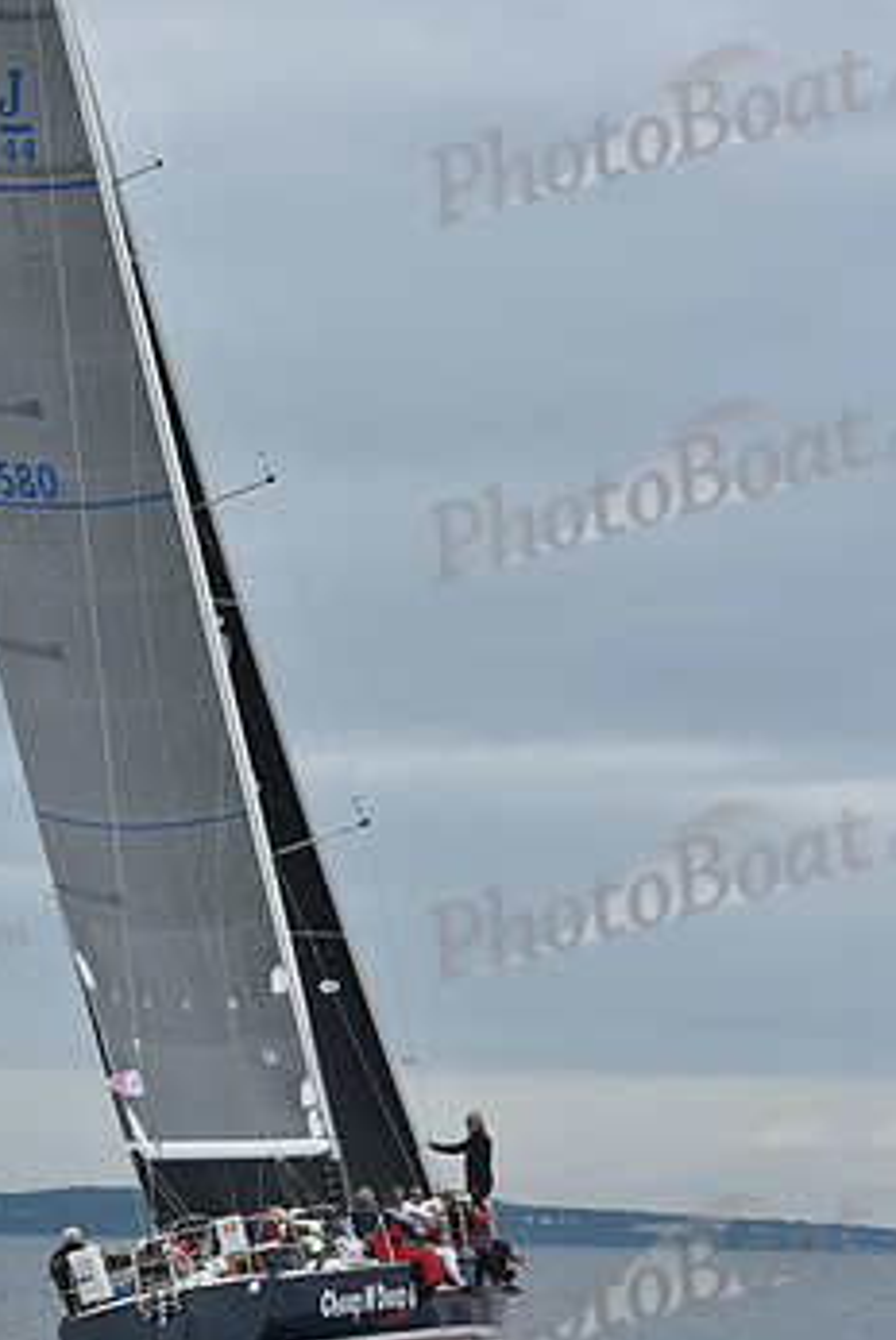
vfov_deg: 17.5
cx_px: 230
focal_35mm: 117
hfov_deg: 11.7
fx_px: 4359
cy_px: 738
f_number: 7.1
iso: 250
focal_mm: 70
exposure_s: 1/800
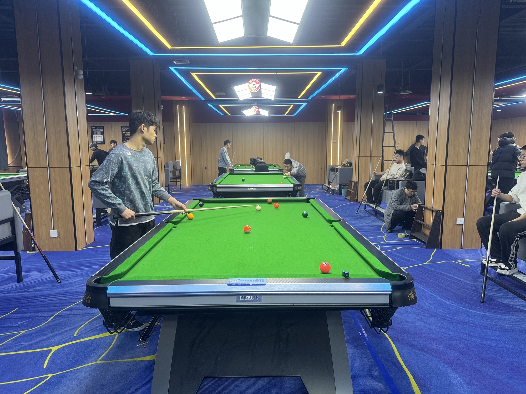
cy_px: 197
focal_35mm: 24
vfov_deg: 56.8
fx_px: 365
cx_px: 263
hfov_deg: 71.6
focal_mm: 6.76
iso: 160
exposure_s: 1/100
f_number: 1.78
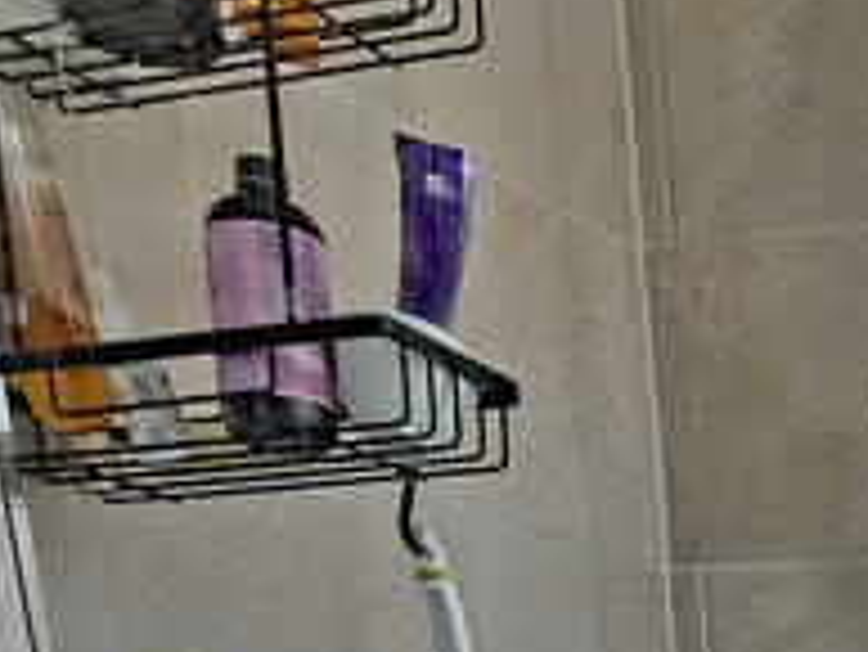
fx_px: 1731
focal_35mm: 69
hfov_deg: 24.0
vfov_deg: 15.0
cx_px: 1183
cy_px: 1475
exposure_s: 1/128
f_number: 2.2
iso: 50
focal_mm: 2.2
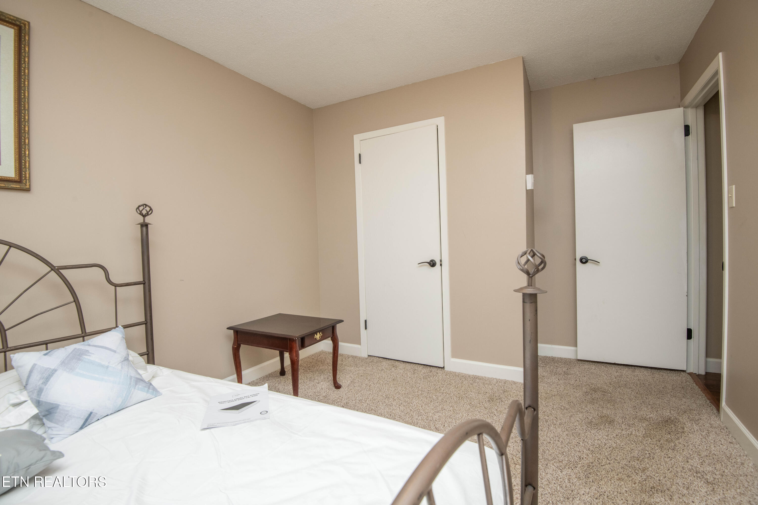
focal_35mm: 16
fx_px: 337
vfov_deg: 73.7
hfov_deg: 96.7
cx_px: 379
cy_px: 252
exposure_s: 1/60
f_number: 9
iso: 400
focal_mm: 16
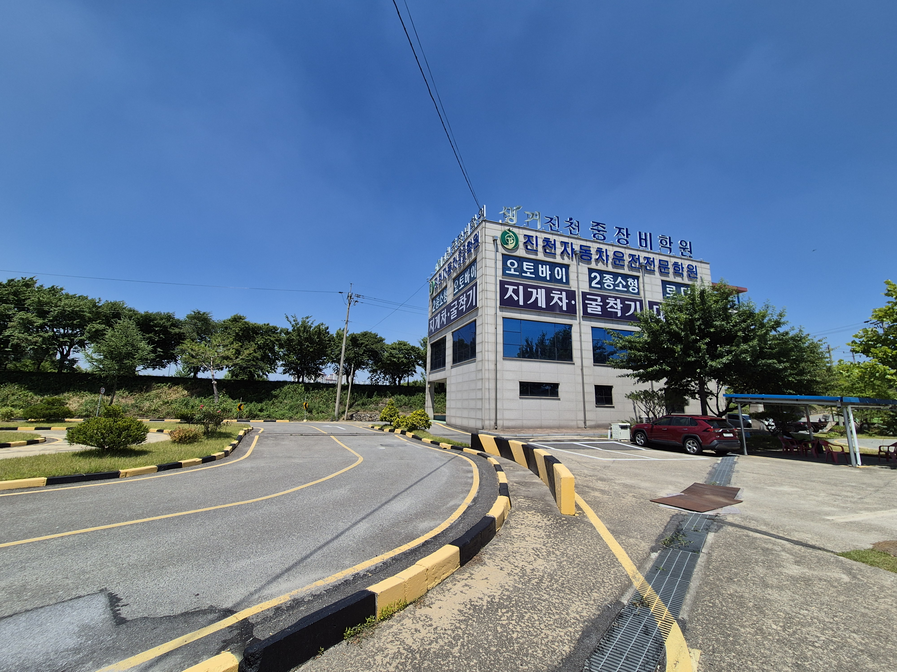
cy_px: 336
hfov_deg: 106.2
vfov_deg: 89.9
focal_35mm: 13
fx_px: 337
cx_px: 448
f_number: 2.2
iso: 50
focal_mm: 2.2
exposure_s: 1/3280
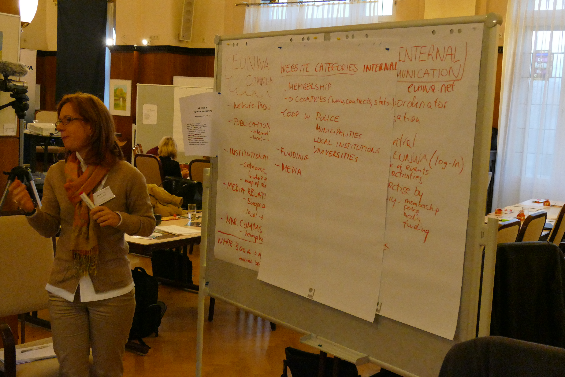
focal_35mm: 46
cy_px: 191
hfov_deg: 42.7
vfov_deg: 29.2
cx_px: 278
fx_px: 722
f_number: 3.2
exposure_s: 1/125
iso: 3200
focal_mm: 16.49
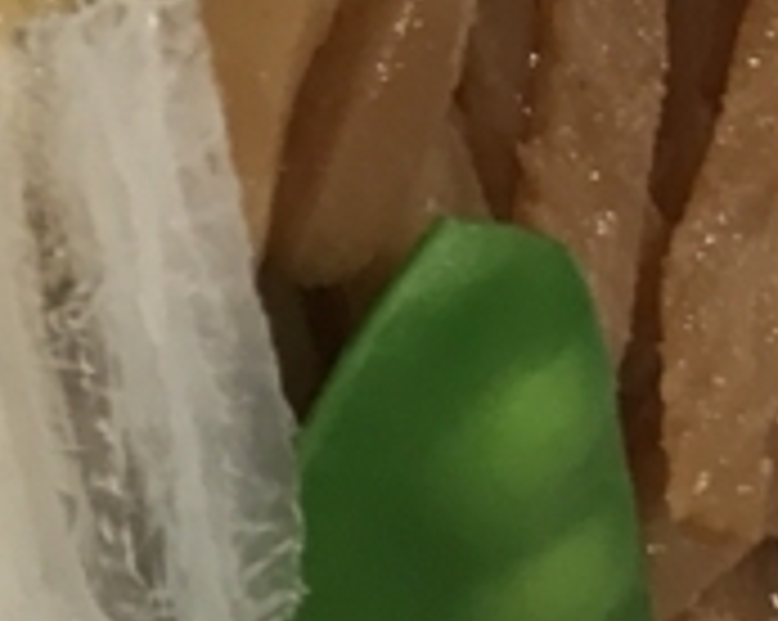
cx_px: -913
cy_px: -720
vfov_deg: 8.9
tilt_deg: -63.8
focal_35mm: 162
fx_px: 3726
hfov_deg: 10.6
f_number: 1.8
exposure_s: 1/20
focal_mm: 3.99
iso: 40
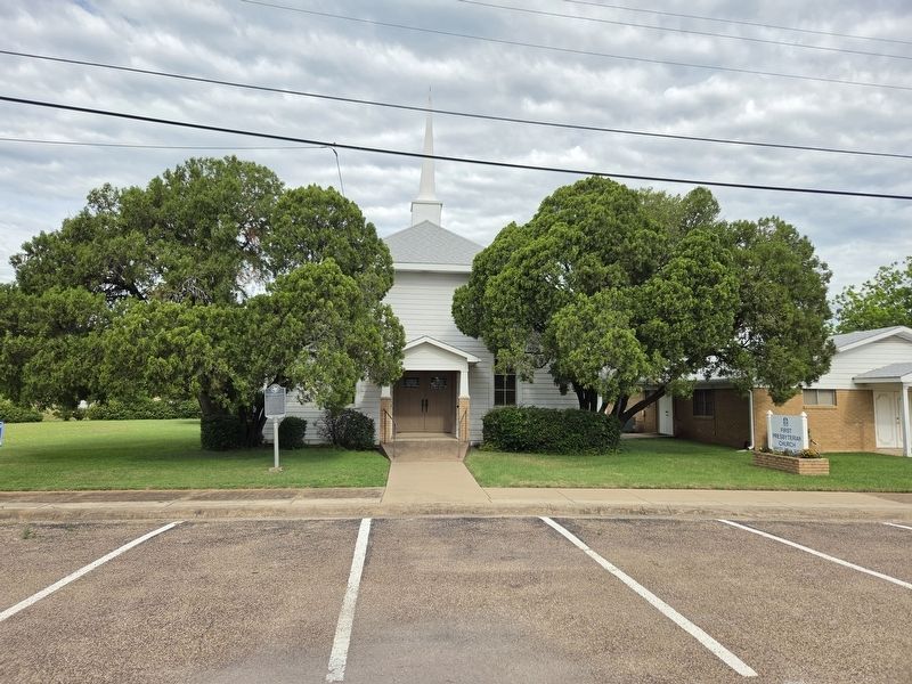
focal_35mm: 23
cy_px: 342
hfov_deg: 73.9
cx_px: 456
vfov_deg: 58.9
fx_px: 606
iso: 80
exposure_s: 1/2558
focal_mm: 5.4
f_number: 1.8
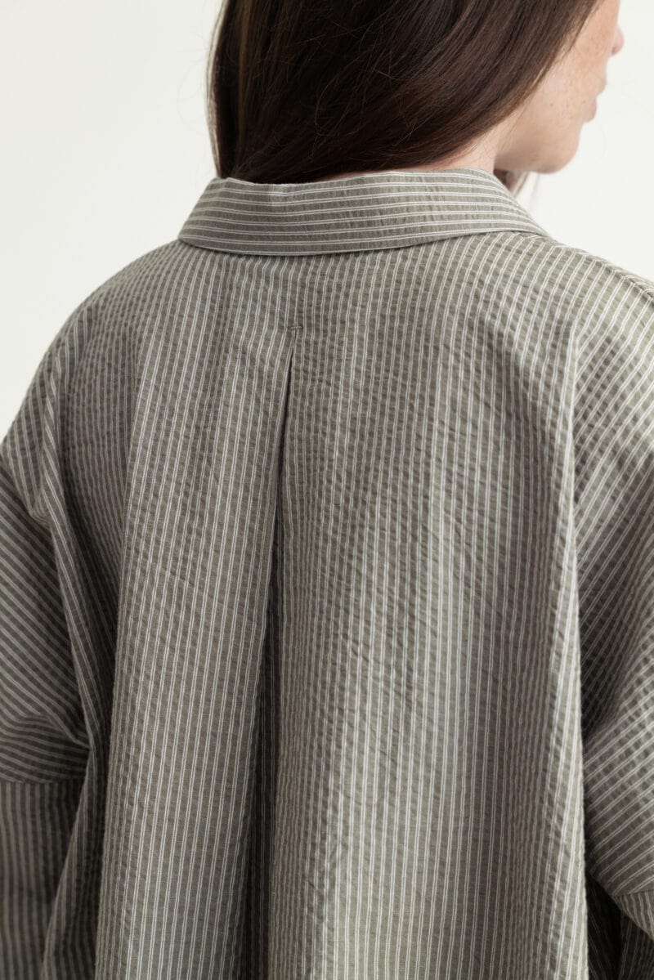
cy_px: 490
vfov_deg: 28.8
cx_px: 327
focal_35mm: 70
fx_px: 1906
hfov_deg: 19.5
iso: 200
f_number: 6.3
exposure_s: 1/250
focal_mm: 70
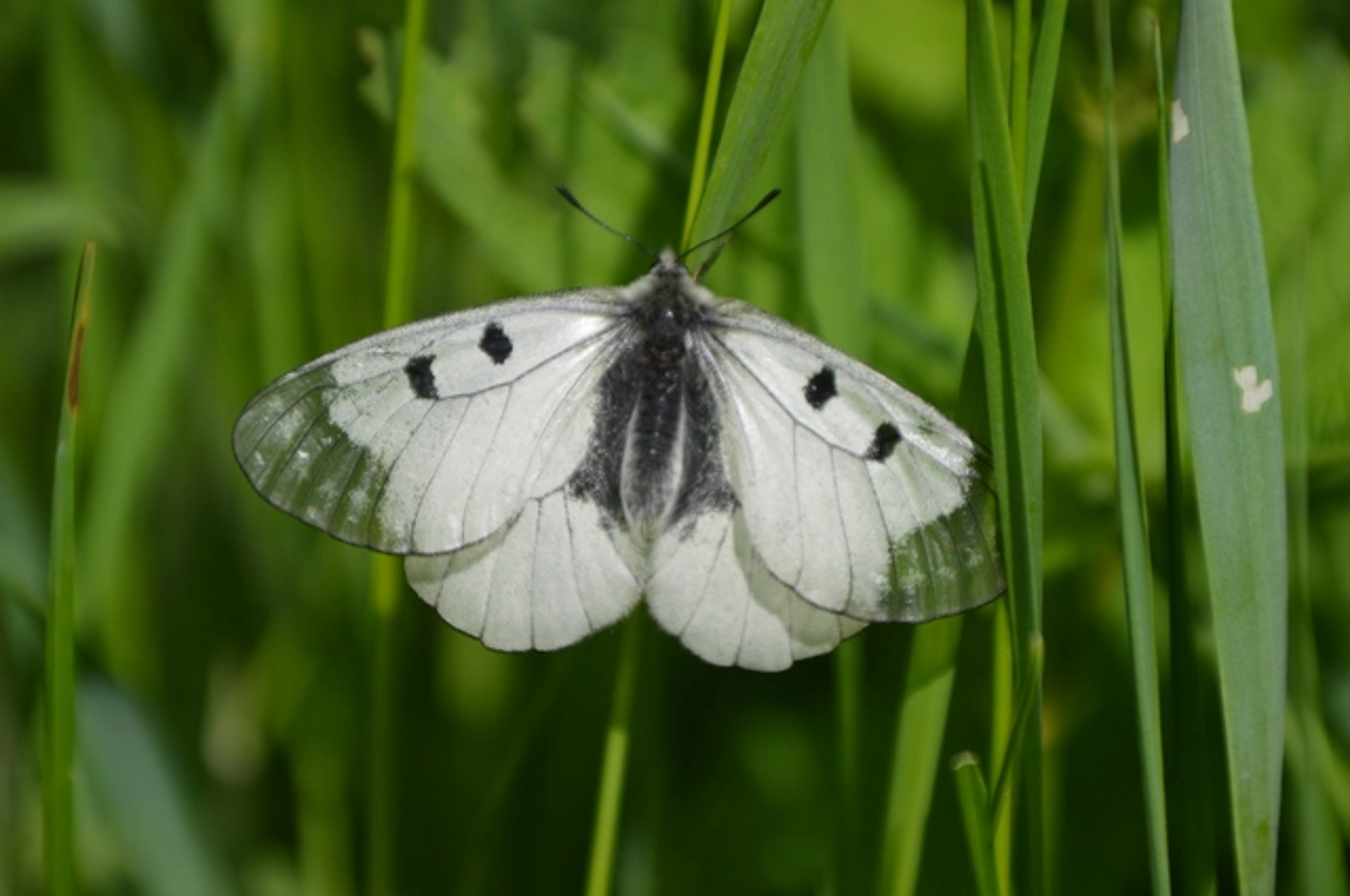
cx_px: 675
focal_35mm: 300
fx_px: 11236
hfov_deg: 6.9
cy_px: 448
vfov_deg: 4.6
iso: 125
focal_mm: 200
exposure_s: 1/500
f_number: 6.3
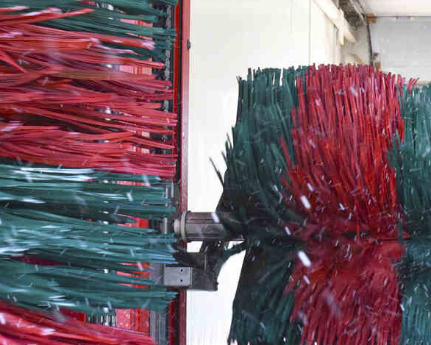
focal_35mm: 101
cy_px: 285
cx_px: 574
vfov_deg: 15.1
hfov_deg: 17.7
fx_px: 1289
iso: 1600
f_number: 7.1
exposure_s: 1/320
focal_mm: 35
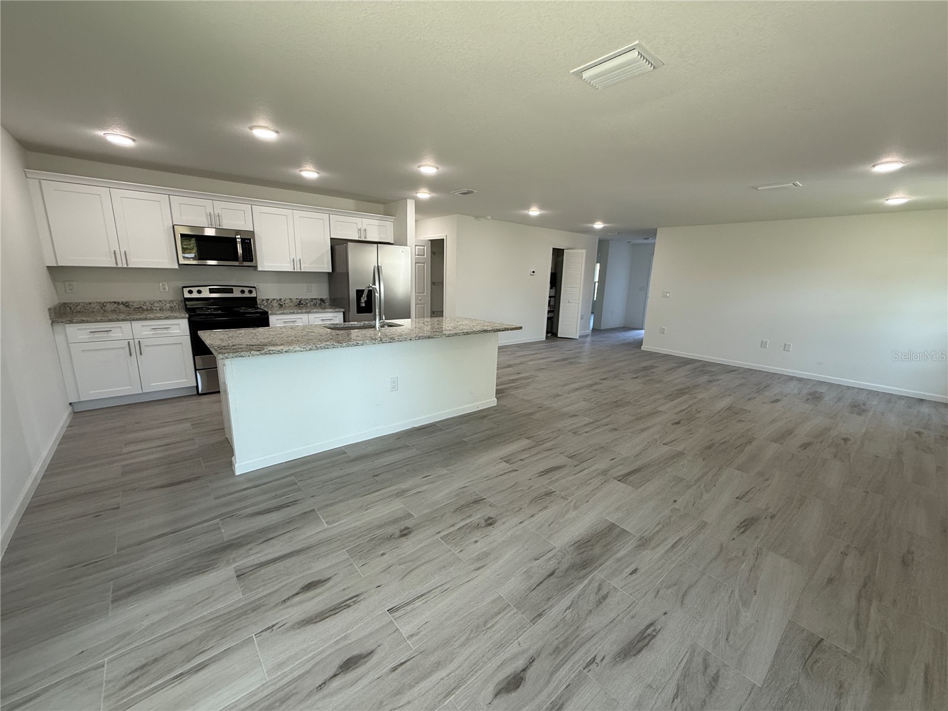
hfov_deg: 102.1
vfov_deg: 85.7
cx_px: 474
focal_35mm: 14
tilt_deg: -8.7
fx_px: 383
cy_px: 356
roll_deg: -2.9
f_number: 2.2
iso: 100
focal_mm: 2.22
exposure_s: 1/99
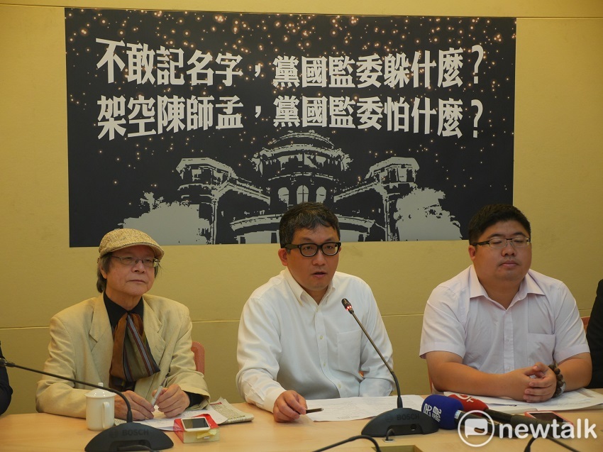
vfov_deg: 21.0
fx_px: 1219
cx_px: 302
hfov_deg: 27.8
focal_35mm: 70
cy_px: 226
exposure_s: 1/125
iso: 800
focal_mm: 35
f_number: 2.8
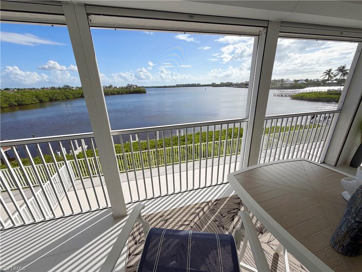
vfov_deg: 85.7
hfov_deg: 102.1
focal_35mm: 14
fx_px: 146
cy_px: 136
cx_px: 181
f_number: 2.2
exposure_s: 1/985
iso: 20
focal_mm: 2.22
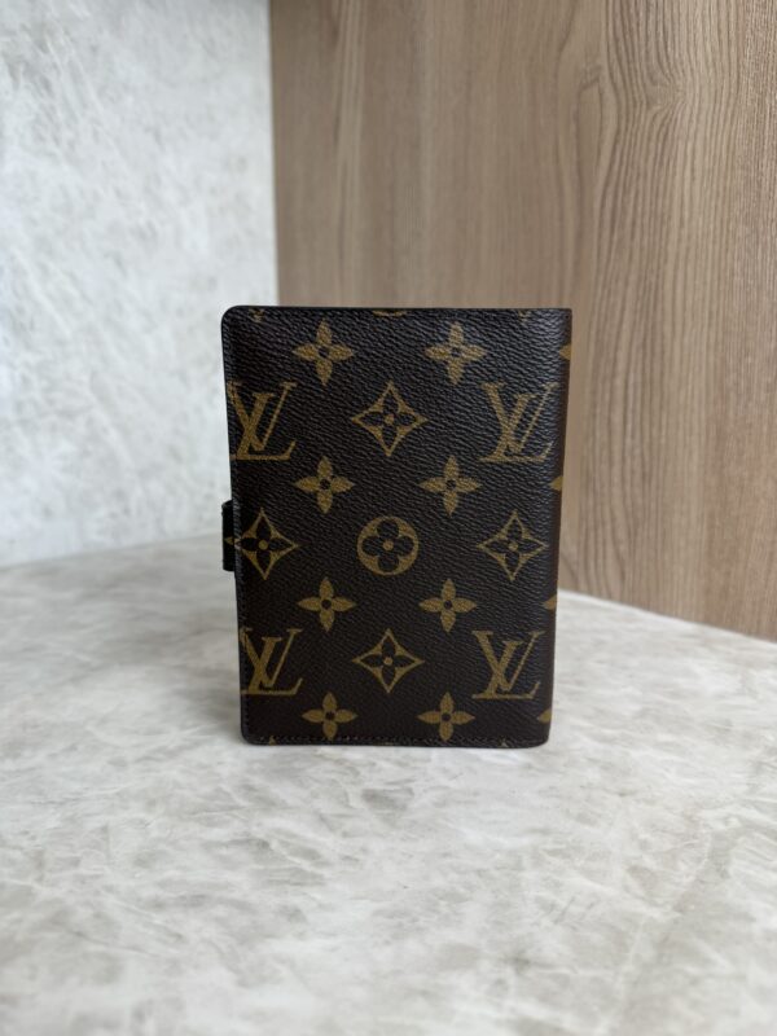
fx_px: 718
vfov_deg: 71.6
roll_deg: +0.0
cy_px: 518
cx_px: 388
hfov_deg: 56.8
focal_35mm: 24
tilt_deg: -11.0
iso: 80
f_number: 1.78
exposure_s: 1/120
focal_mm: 6.76
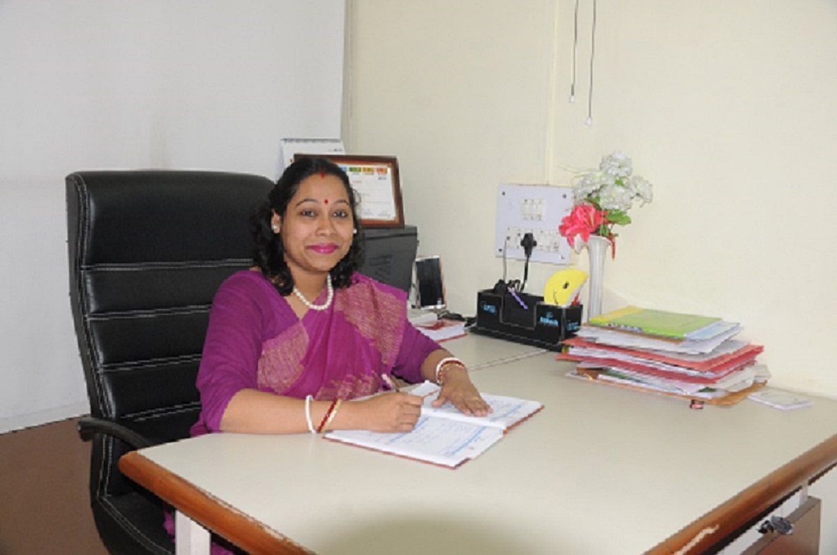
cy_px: 278
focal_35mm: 36
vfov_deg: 36.8
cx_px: 418
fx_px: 836
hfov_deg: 53.2
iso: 640
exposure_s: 1/60
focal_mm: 24
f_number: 6.3
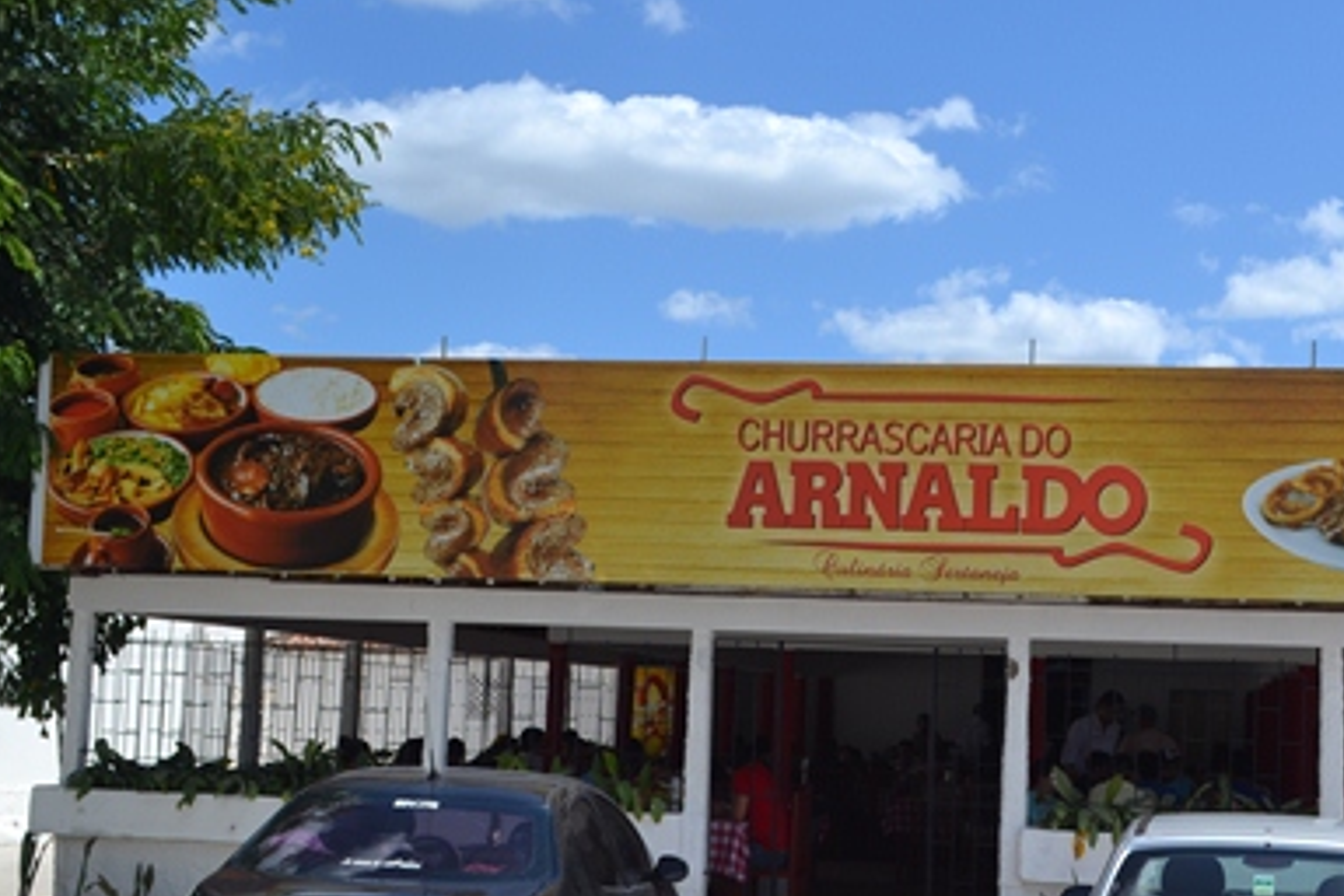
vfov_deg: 26.9
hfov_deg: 38.8
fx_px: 1867
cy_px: 548
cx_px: 959
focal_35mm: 50
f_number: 9
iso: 100
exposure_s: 1/320
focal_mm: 20
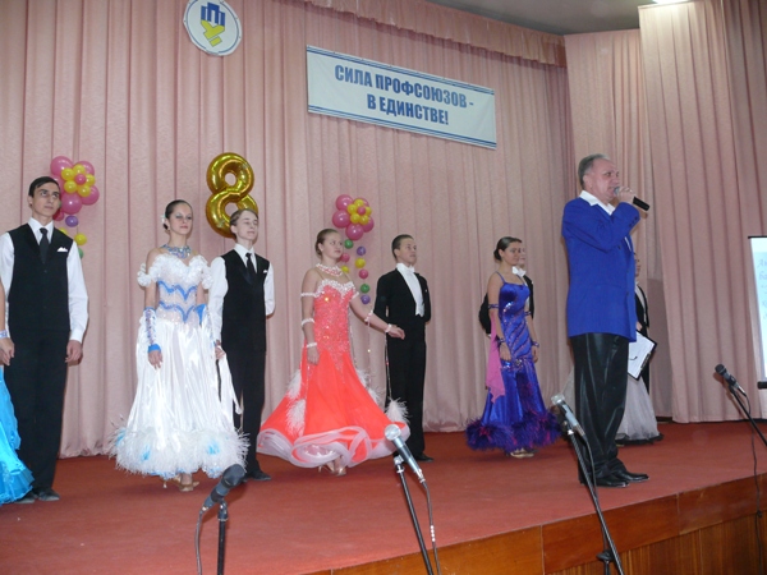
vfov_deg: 40.7
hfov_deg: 52.6
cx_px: 384
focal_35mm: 35
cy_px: 288
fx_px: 776
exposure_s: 1/30
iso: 250
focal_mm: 7.4
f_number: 2.8
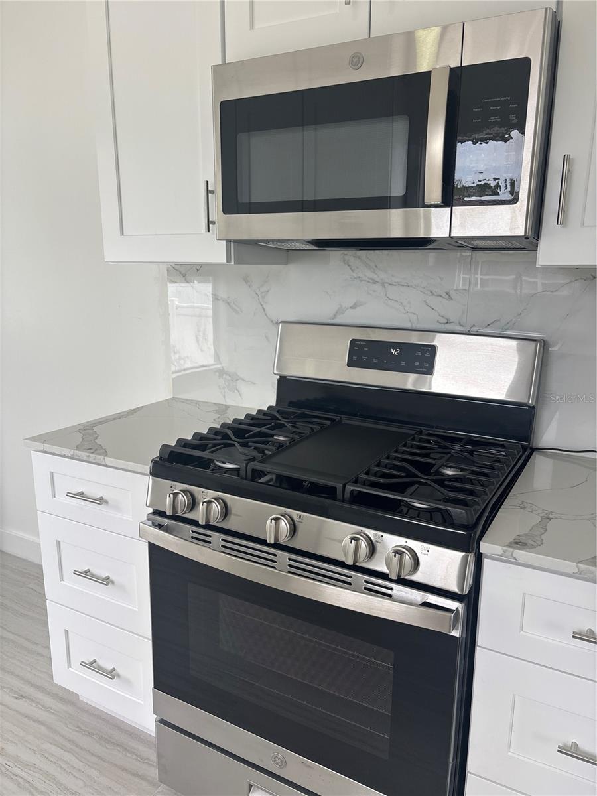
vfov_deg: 67.3
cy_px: 398
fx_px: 598
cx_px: 298
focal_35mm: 26
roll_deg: -0.3
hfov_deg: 53.1
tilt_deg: -12.6
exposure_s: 1/218
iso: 40
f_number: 1.6
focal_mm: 5.96
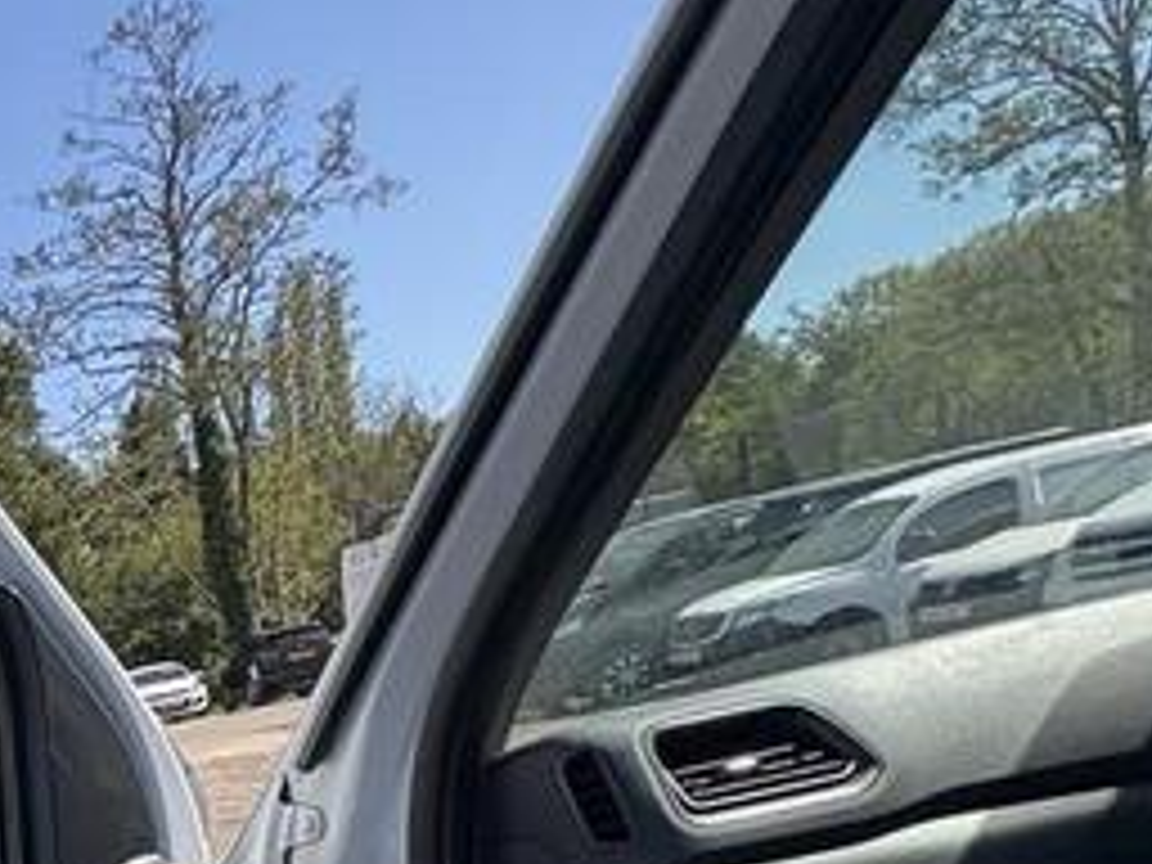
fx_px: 1631
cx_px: -612
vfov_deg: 25.3
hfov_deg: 26.7
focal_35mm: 49
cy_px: 1148
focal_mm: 2.22
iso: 40
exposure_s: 1/552
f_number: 2.2
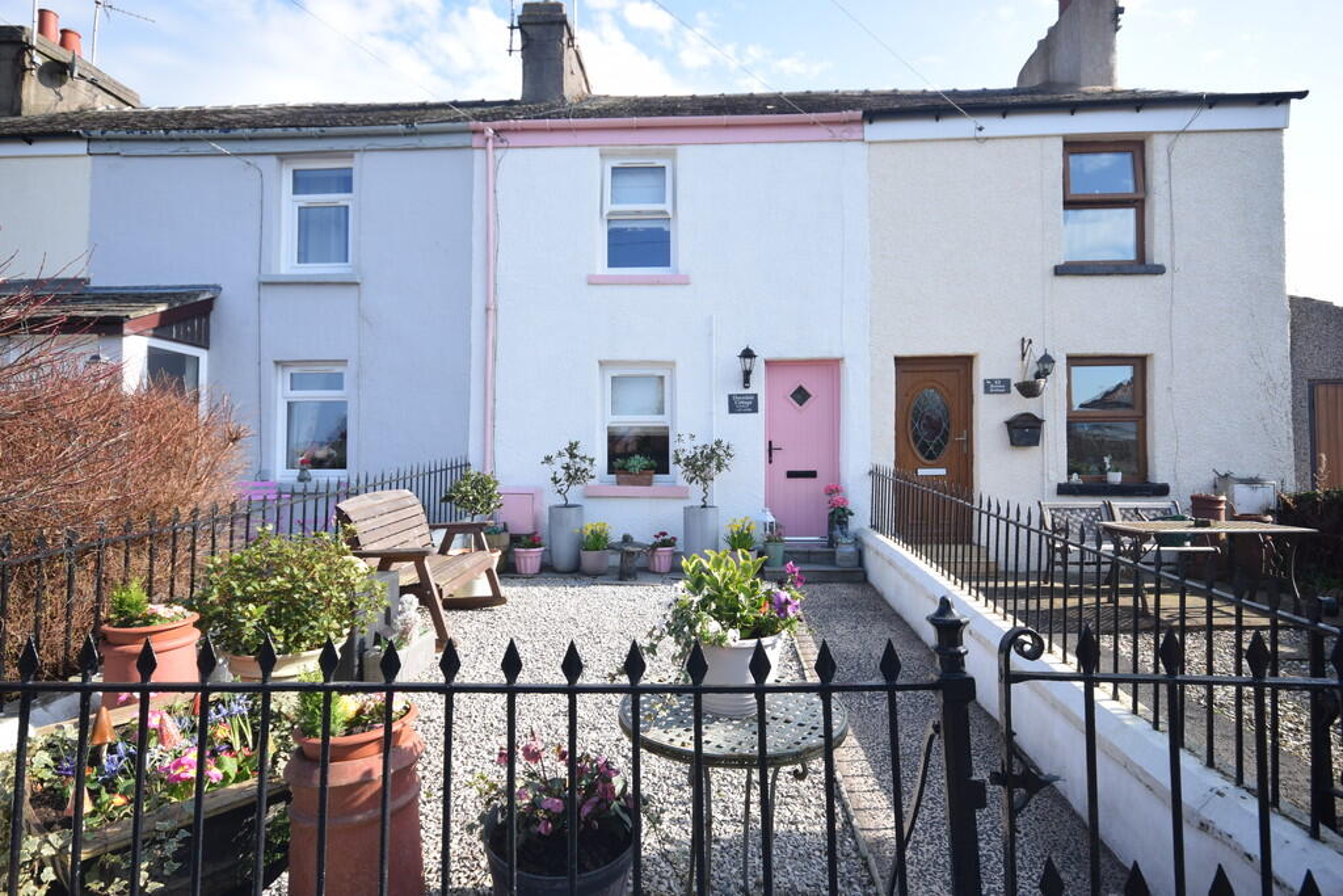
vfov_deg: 63.2
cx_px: 672
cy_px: 448
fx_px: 728
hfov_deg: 85.4
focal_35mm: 20
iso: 280
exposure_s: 1/250
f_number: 8
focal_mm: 13
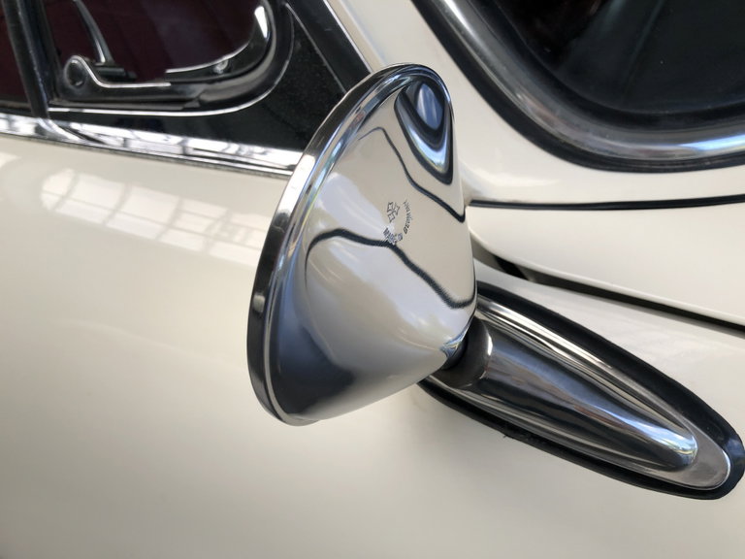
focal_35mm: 28
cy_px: 280
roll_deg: +7.8
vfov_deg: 49.7
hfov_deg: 63.4
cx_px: 372
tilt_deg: -33.4
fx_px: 603
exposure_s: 1/363
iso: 20
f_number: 1.8
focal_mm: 3.99
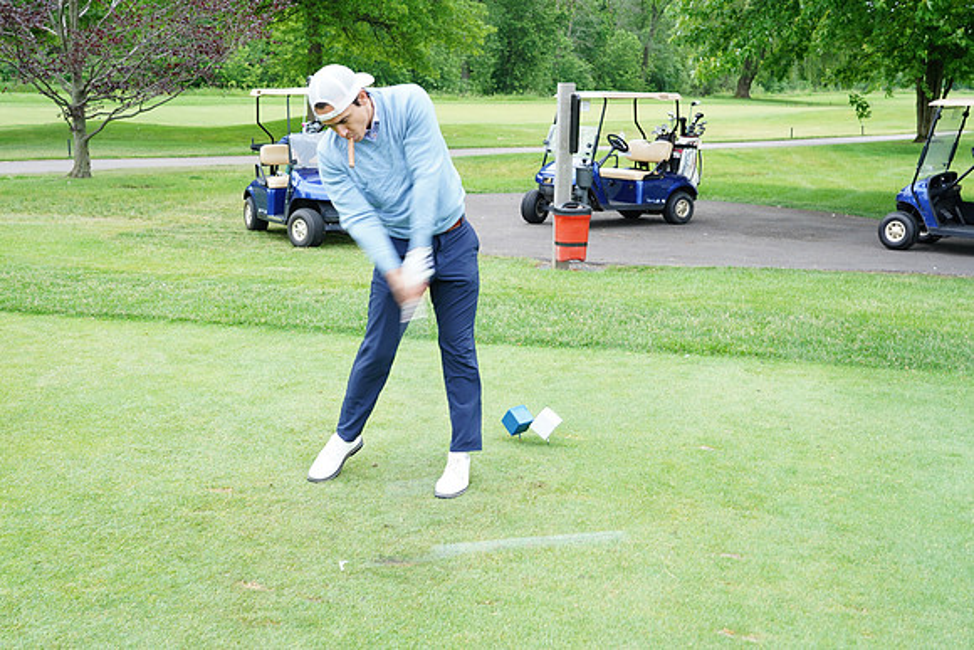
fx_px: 1137
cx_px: 487
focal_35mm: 42
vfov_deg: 31.9
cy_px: 325
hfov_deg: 46.4
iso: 250
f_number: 7.1
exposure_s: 1/100
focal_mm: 42
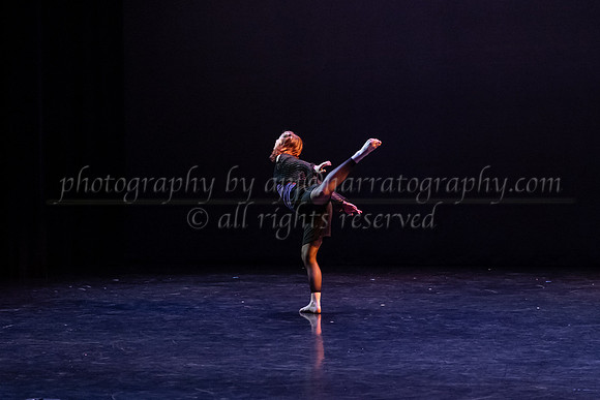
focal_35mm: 81
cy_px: 199
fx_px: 1351
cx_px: 277
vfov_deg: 16.9
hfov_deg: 25.0
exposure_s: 1/320
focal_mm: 58
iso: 4000
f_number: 4
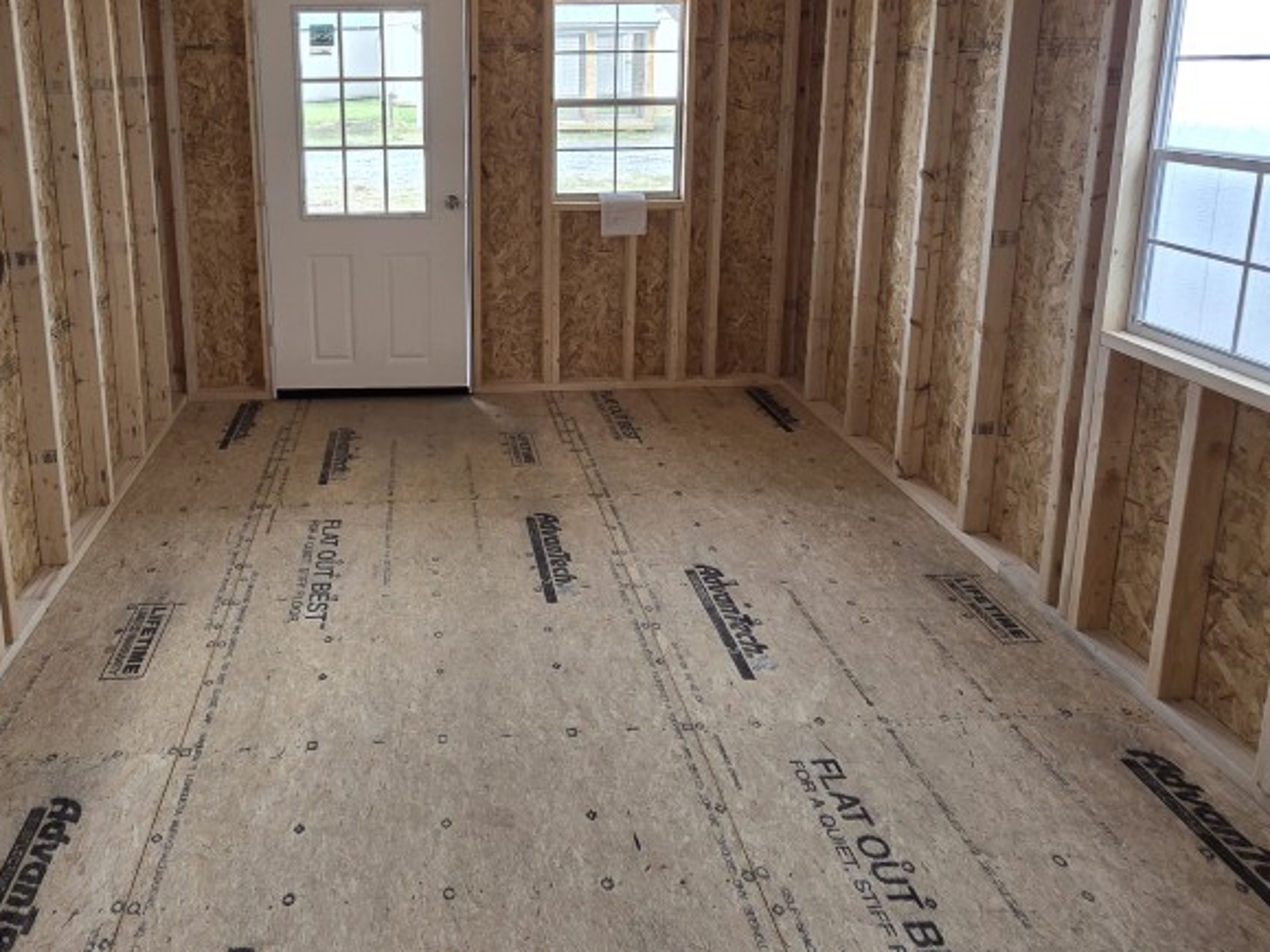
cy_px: 241
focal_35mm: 23
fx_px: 844
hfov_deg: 72.4
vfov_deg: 56.1
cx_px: 461
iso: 64
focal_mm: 2.2
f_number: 2.2
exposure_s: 1/120
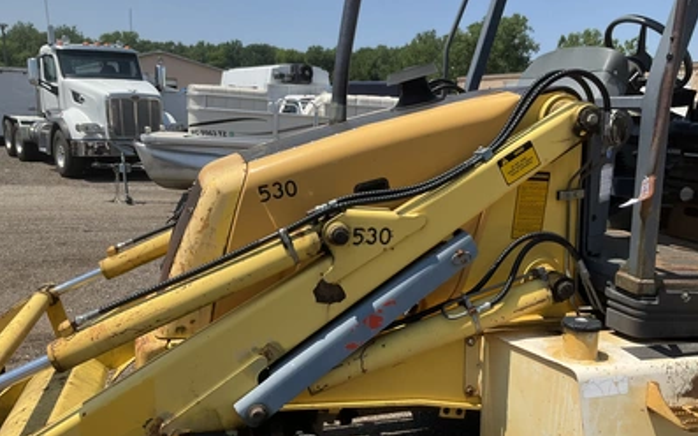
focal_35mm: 31
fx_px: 590
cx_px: 350
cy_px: 246
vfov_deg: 40.5
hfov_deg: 61.2
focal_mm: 3
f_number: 1.8
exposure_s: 1/1534
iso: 25
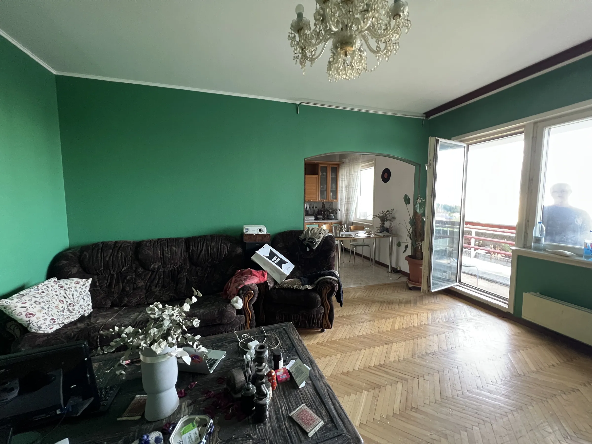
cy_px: 222
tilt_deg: -4.5
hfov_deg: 106.2
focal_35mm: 13
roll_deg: +0.4
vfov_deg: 89.9
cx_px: 296
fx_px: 222
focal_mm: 1.57
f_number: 1.8
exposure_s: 1/60
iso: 400
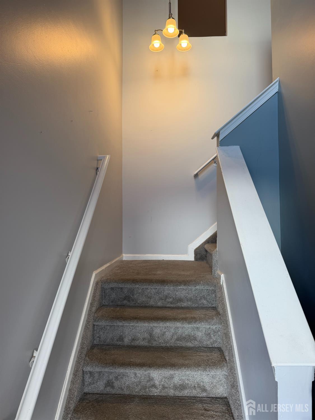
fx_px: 291
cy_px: 210
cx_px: 158
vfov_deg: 71.6
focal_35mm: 24
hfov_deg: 56.8
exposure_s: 1/141
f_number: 1.78
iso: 100
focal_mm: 6.76
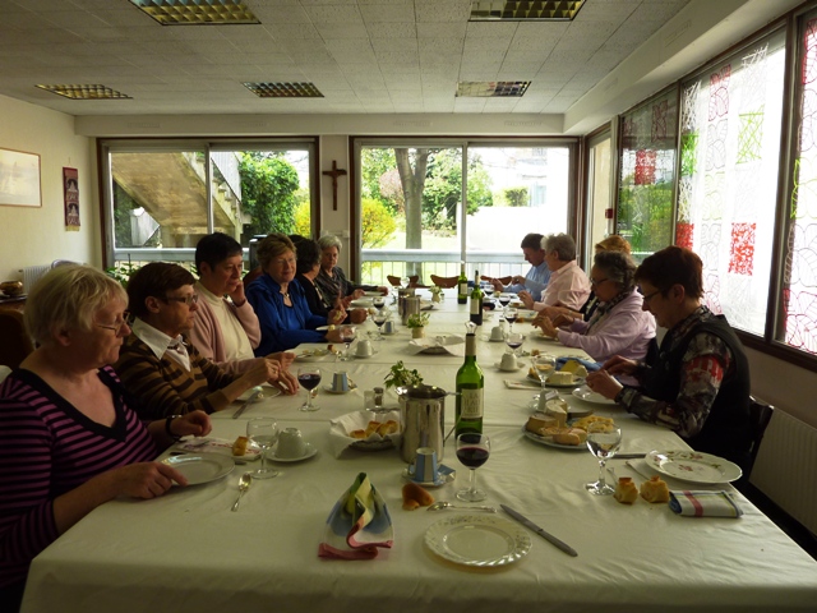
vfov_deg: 54.9
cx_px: 408
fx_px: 590
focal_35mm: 25
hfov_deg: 69.4
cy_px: 306
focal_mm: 4.1
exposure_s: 1/80
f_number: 3.3
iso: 80
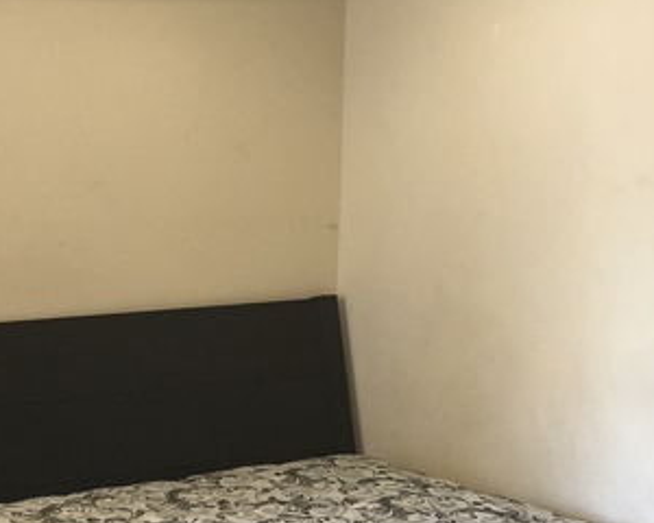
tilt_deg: -5.7
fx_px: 2187
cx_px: 402
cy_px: 238
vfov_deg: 13.6
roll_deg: -1.5
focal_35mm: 113
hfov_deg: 17.0
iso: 125
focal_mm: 6
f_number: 2.4
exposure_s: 1/30
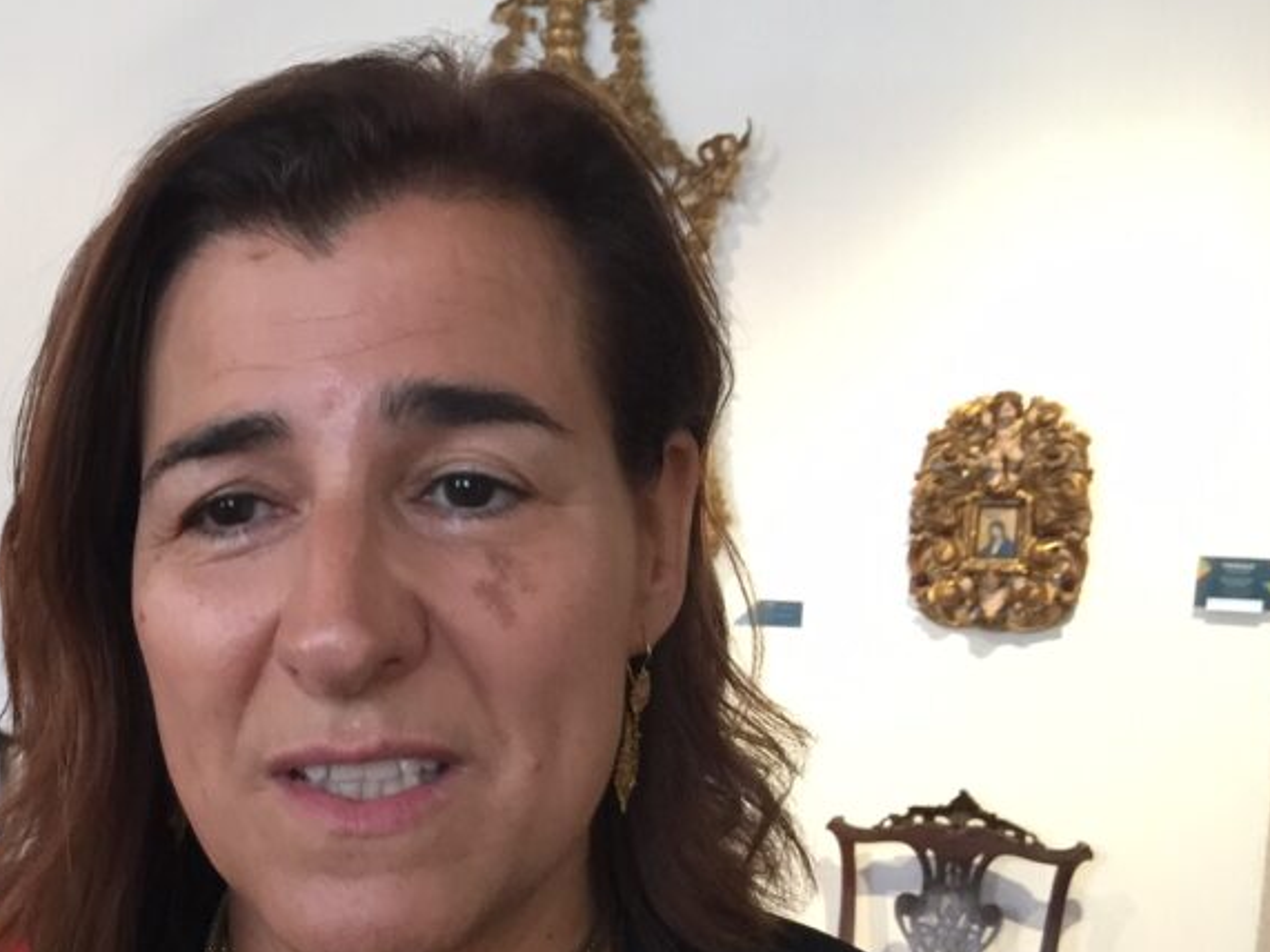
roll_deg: -2.8
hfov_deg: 34.9
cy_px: 783
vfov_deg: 27.4
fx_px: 1907
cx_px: 147
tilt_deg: -7.0
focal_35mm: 52
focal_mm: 4.15
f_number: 2.2
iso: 125
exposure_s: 1/17
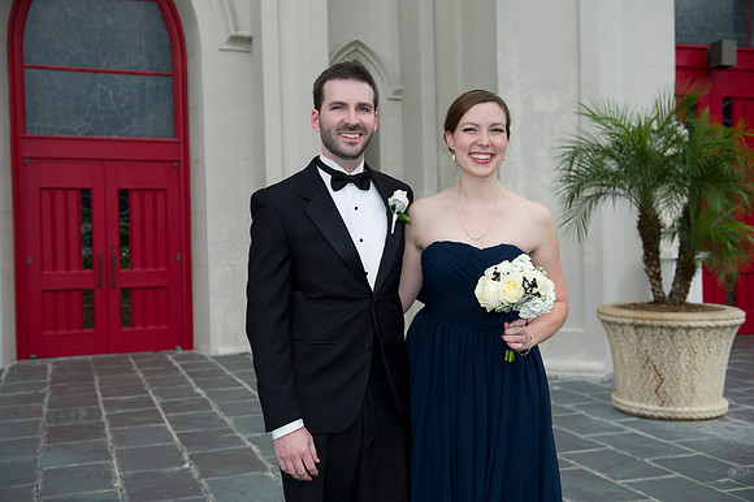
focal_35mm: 40
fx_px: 837
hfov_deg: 48.5
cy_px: 251
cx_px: 377
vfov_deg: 33.4
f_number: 4
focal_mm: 40
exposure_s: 1/125
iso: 200
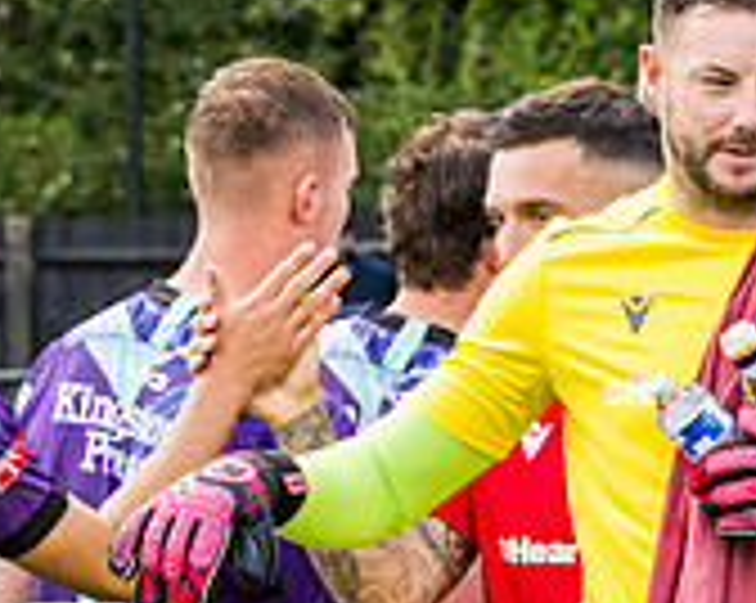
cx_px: 393
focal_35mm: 468
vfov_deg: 3.3
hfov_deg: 4.1
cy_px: 955
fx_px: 10459
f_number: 5
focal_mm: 70
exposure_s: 1/500
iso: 200
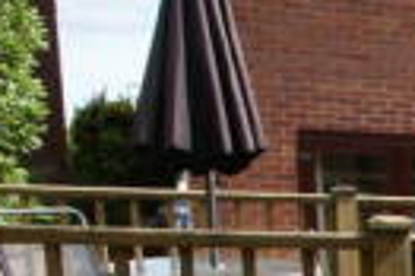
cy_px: 208
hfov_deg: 20.7
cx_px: 635
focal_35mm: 82
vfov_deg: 16.4
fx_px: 950
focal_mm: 11
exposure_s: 1/80
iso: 100
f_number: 9
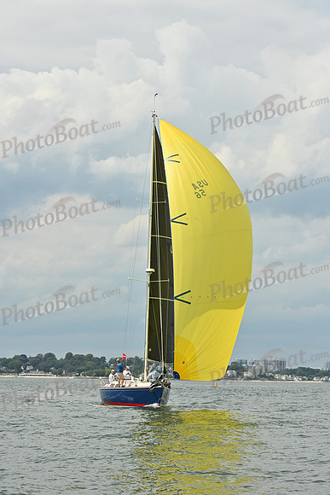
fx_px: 1347
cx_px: 165
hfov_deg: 14.0
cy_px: 248
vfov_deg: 20.8
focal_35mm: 98
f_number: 9
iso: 320
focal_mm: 98
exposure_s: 1/1250
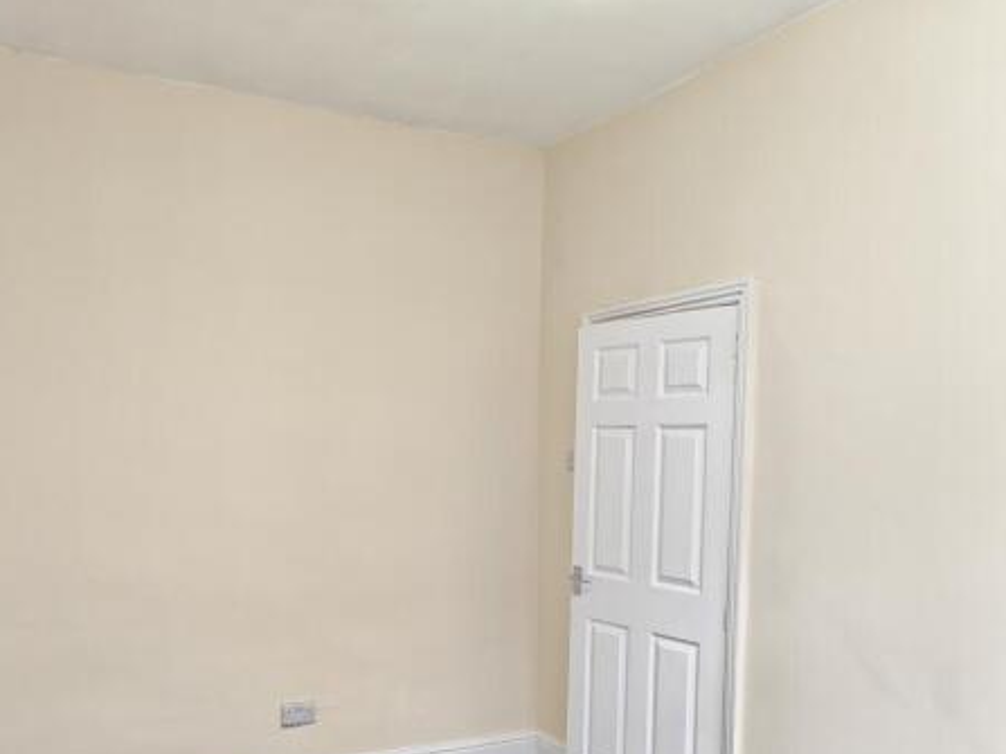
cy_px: 481
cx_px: 384
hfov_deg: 59.3
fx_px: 872
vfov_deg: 46.3
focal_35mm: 30
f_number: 1.6
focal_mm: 5.4
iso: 100
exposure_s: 1/50
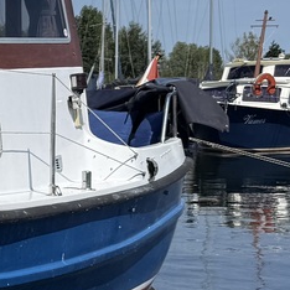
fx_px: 1033
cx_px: -325
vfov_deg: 16.0
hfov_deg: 13.3
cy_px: 152
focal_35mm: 109
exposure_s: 1/9091
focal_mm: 6.76
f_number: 1.78
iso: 80
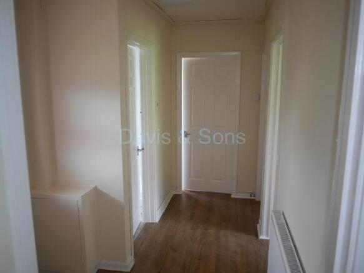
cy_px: 136
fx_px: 294
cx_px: 182
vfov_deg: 49.7
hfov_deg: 63.5
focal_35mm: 28
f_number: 2.5
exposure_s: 1/60
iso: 250
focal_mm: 14
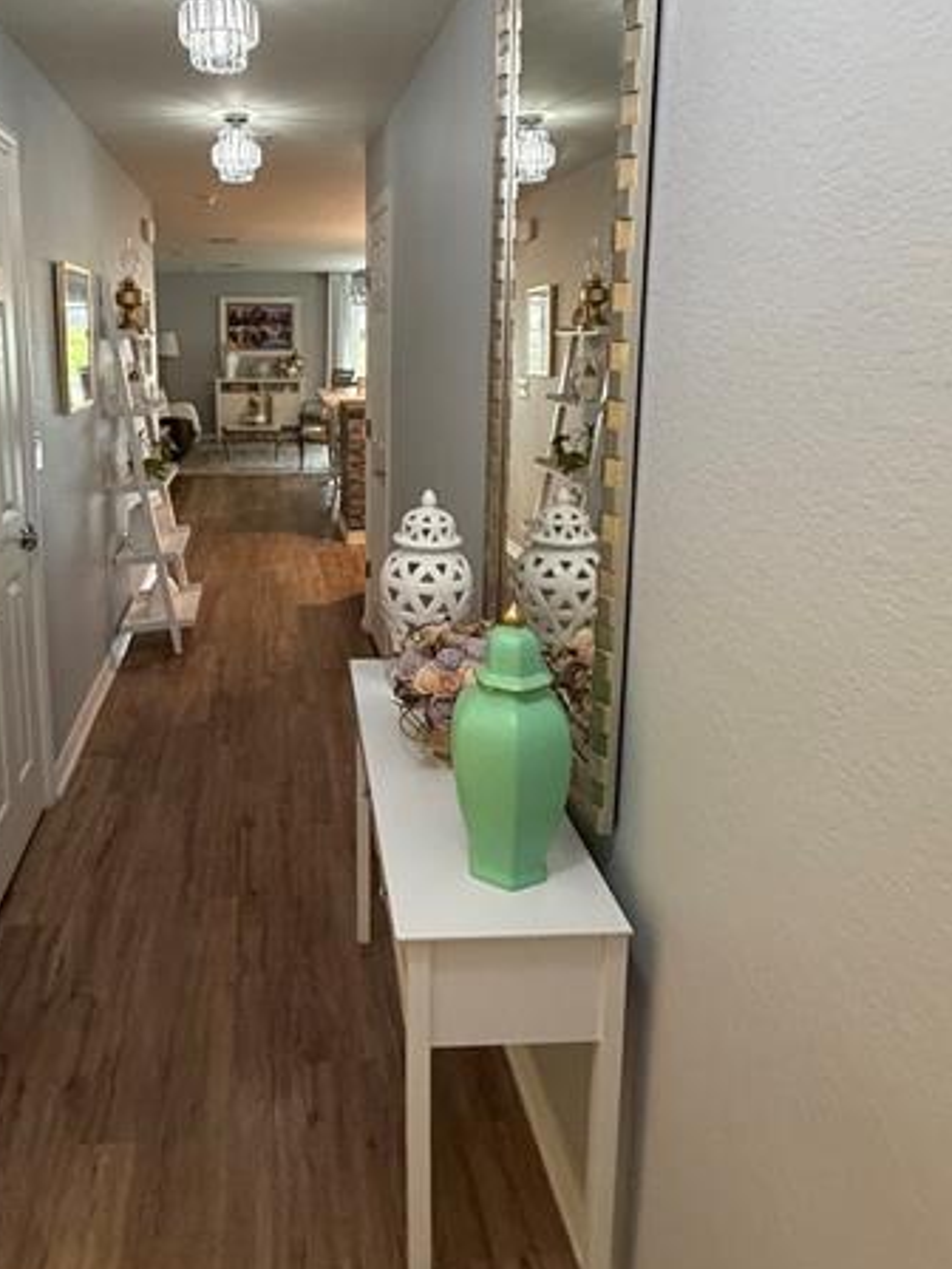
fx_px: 880
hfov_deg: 55.7
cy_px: 487
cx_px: 320
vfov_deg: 70.6
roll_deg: +0.5
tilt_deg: -9.0
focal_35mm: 24
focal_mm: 2.22
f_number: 2.2
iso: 500
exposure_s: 1/60
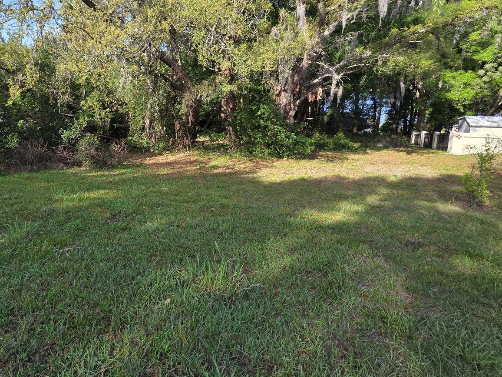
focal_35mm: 18
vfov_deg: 70.4
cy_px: 140
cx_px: 178
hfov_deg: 85.5
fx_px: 261
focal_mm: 2.2
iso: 50
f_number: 2.2
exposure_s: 1/650
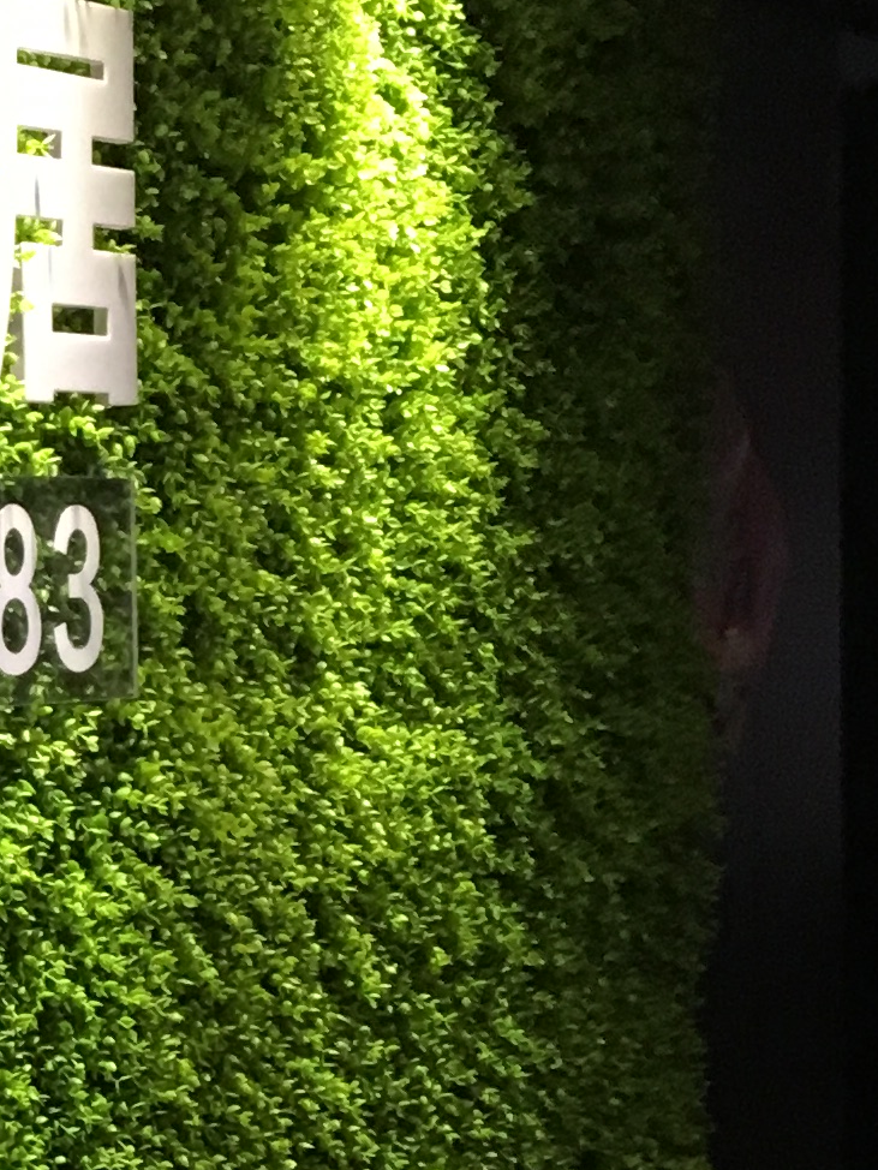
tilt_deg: -2.2
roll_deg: +1.0
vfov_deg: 16.3
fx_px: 4056
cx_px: -826
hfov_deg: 11.3
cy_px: 951
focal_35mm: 120
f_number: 2.2
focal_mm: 4.15
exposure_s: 1/33
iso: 160
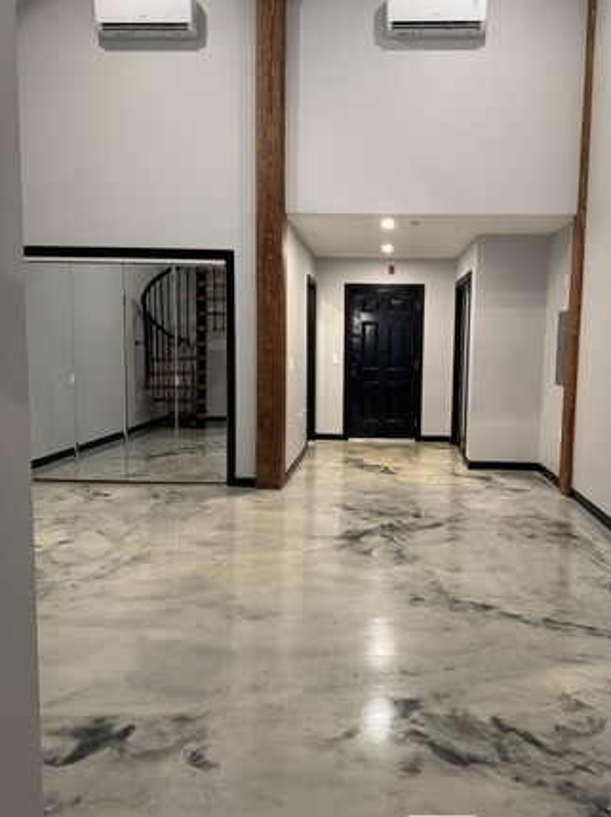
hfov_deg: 49.5
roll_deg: -0.7
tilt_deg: -5.2
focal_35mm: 28
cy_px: 415
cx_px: 355
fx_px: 660
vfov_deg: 63.5
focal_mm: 6.76
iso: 320
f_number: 1.78
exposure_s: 1/60
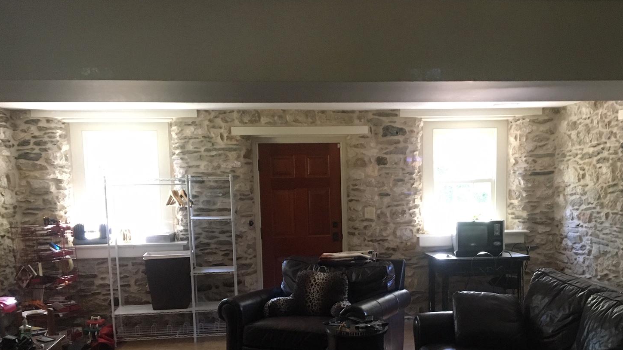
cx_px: 370
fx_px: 727
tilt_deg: -8.1
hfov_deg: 46.2
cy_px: 266
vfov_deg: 26.7
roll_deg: +1.7
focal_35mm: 44
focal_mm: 4.15
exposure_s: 1/24
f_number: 2.2
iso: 200
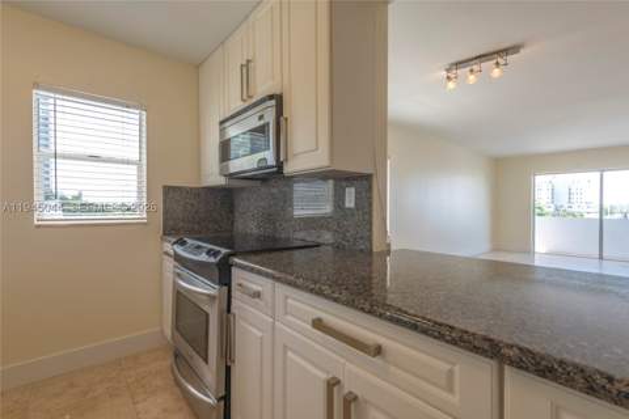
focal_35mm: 16
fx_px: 280
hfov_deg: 96.7
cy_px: 210
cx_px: 314
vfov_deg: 73.7
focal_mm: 16
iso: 50
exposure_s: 1/6
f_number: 11
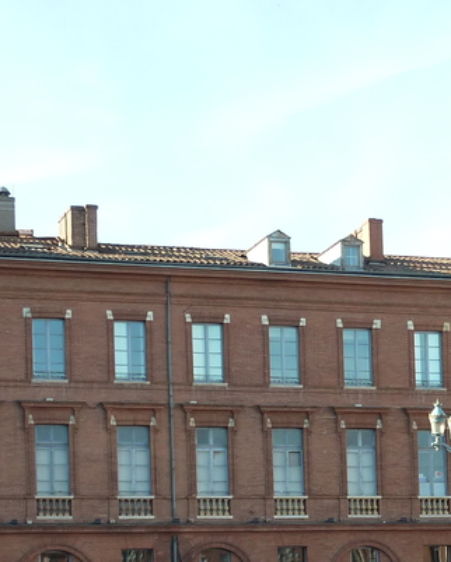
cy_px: 590
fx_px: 1701
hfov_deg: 14.9
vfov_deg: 18.2
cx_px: 410
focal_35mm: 102
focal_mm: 5.7
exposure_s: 1/160
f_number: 4
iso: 125
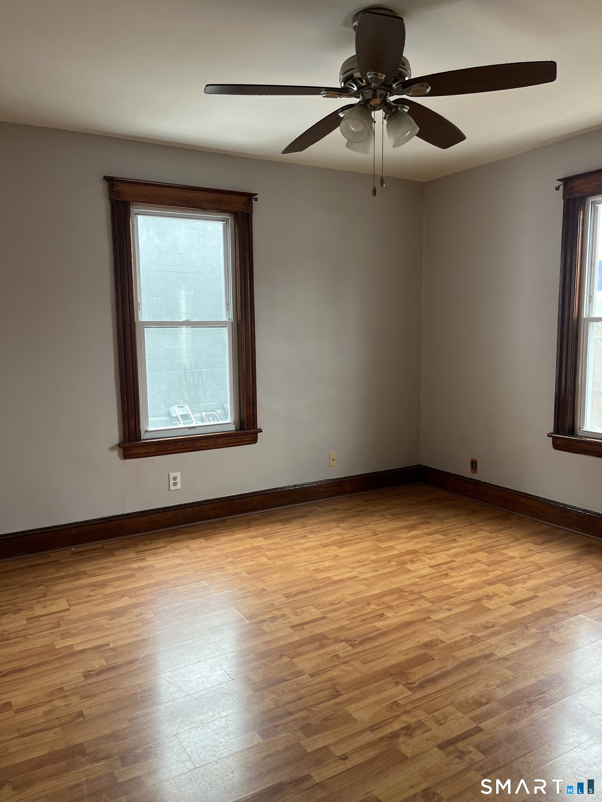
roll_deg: +0.8
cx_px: 301
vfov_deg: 67.3
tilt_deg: -7.5
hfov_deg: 53.1
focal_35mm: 26
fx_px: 603
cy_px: 401
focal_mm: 5.1
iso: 125
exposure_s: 1/100
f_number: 1.6
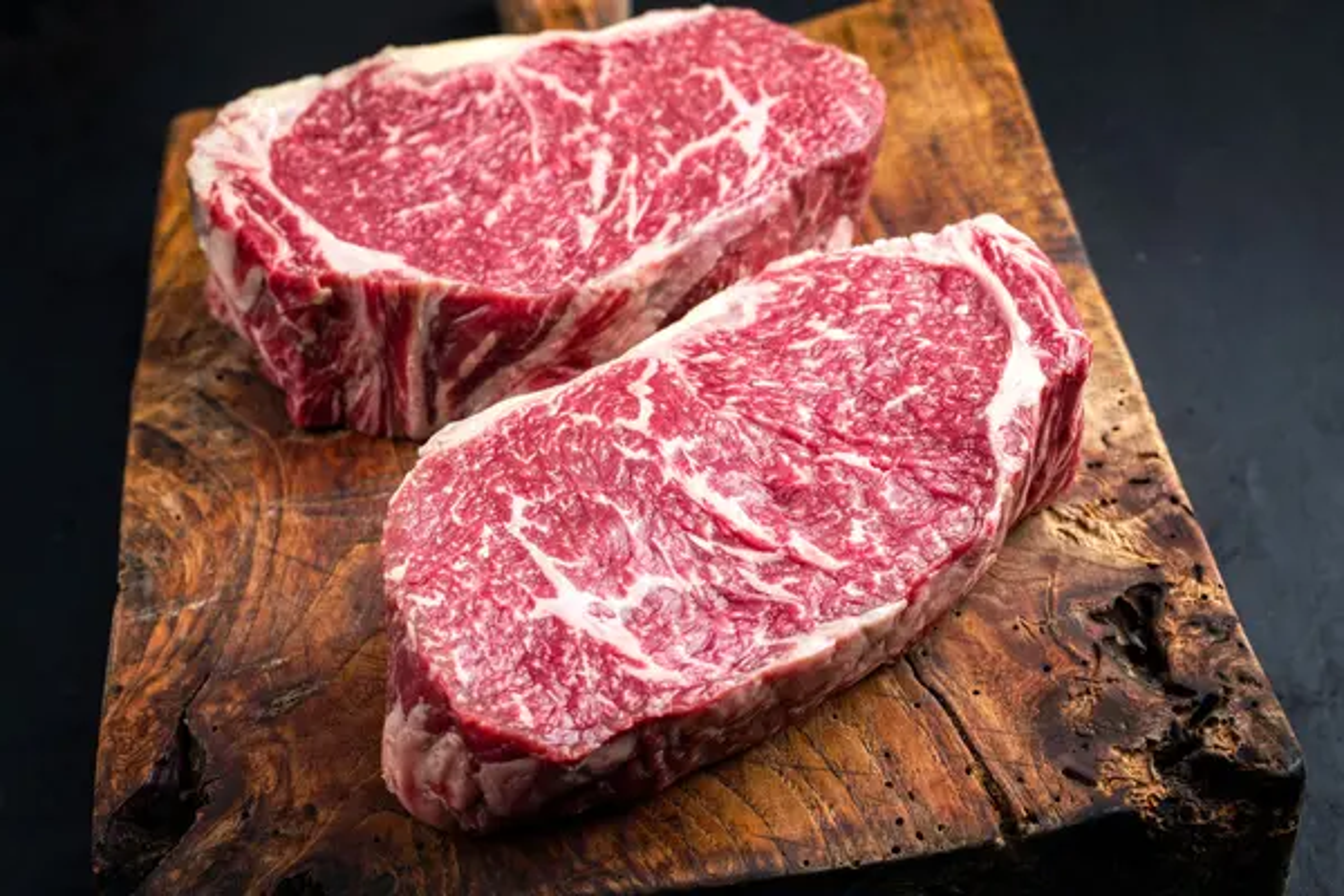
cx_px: 672
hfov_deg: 39.6
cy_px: 448
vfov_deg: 27.0
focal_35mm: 50
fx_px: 1867
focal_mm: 50
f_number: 8
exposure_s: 1/200
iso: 100
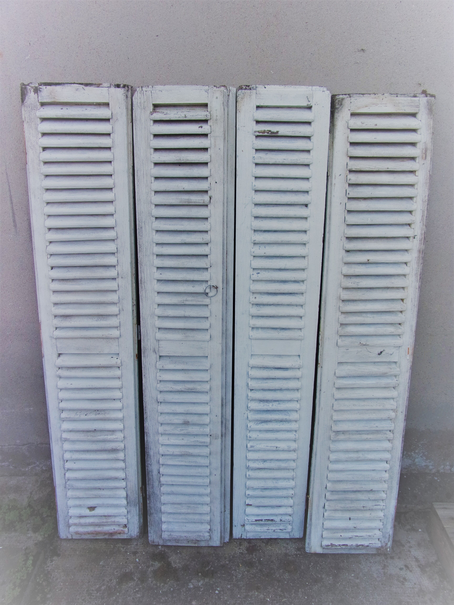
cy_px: 302
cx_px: 227
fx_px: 420
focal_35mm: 24
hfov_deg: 56.8
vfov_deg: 71.6
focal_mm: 4.3
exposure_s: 1/70
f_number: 3.3
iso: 80
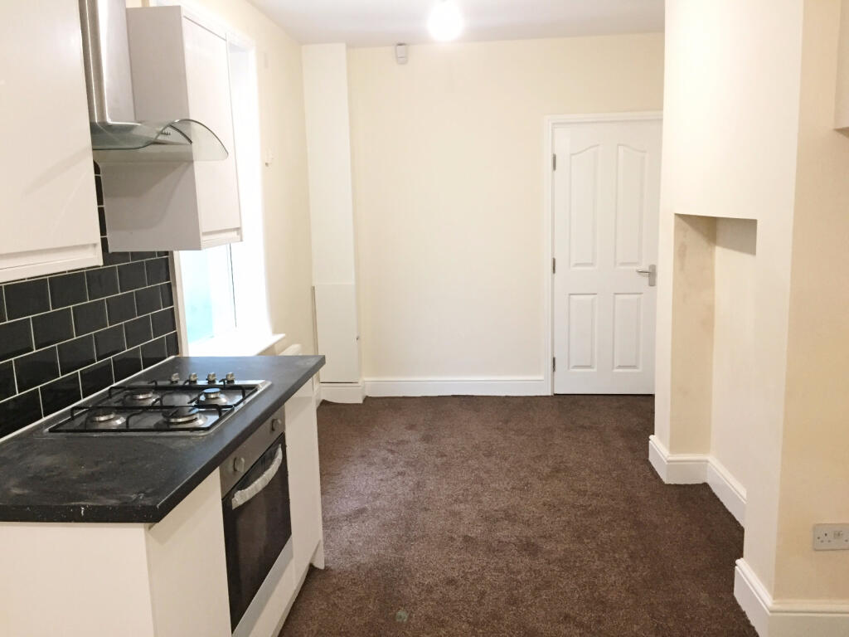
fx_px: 711
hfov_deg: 61.7
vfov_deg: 48.2
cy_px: 318
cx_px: 424
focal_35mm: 29
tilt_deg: -8.2
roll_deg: +1.2
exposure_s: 1/25
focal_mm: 4.15
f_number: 2.2
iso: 250
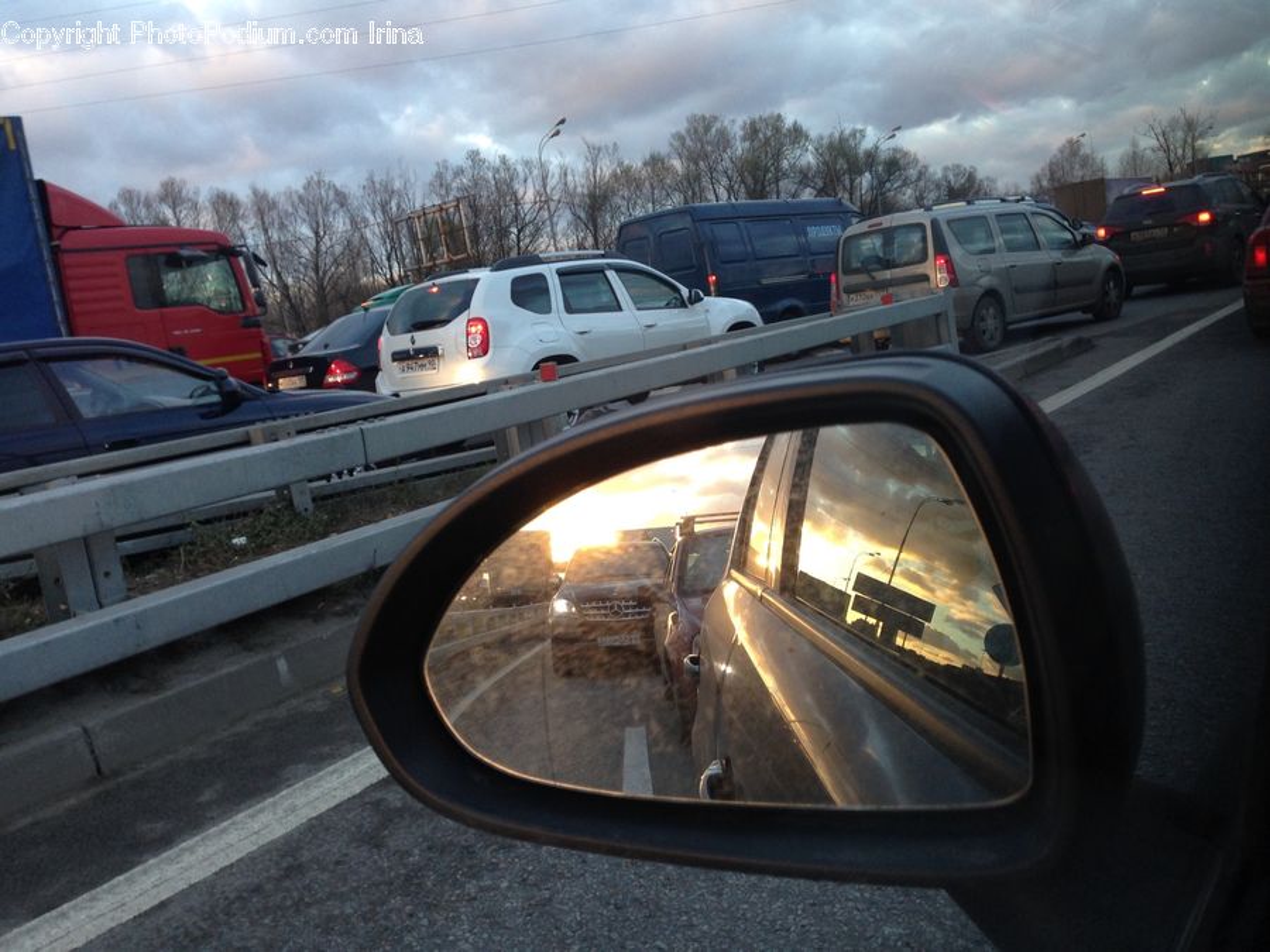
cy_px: 476
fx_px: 1211
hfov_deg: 55.4
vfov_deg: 42.9
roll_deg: +9.5
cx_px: 635
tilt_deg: -8.6
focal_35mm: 33
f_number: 2.4
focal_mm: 4.12
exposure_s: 1/60
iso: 64
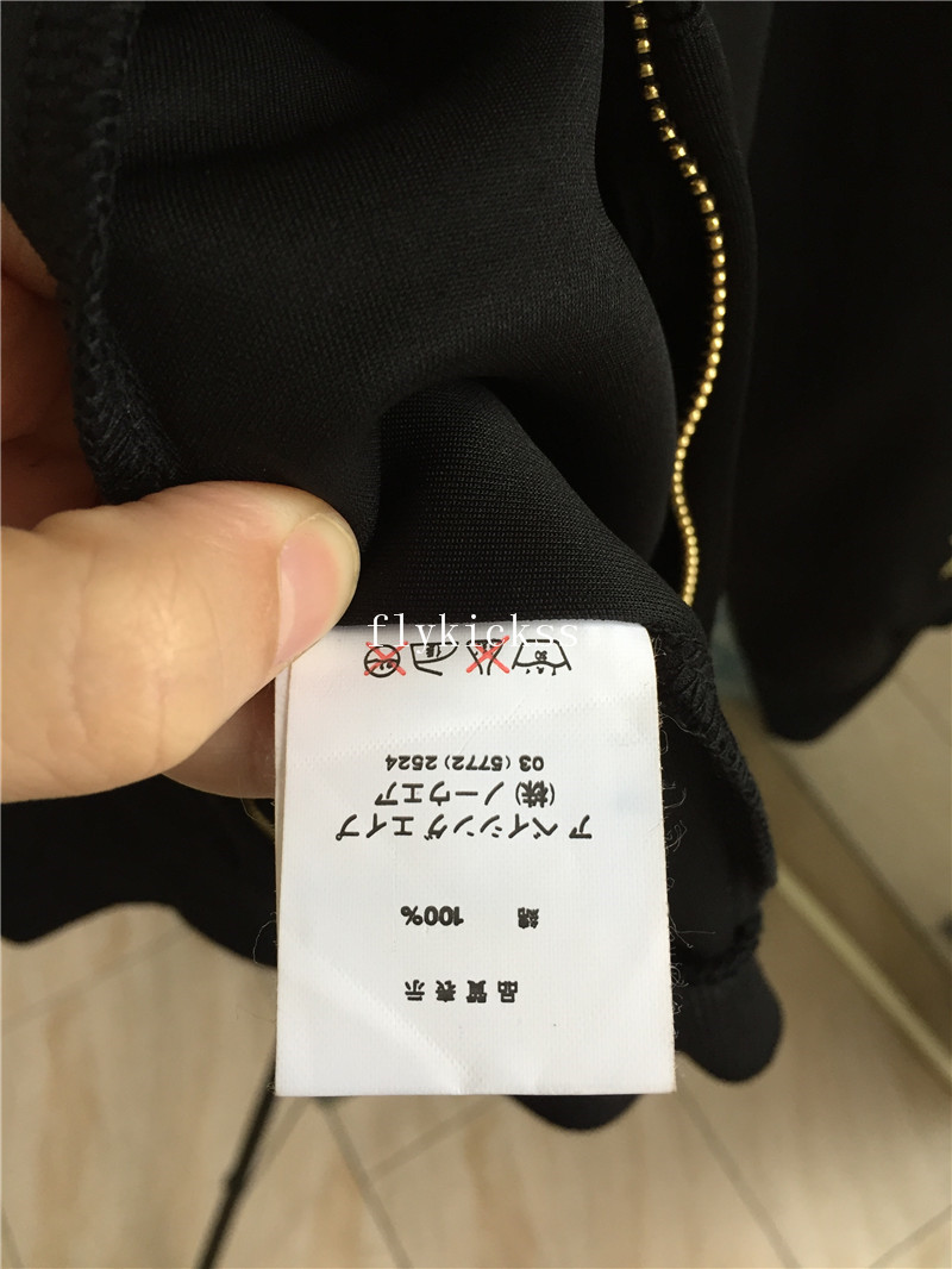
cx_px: 476
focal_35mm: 29
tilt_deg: -61.5
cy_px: 634
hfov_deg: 48.2
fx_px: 1063
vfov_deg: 61.6
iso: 125
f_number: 2.2
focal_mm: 4.15
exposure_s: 1/33
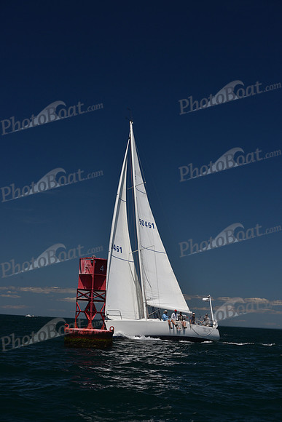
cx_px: 141
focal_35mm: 70
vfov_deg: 28.8
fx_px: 822
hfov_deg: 19.5
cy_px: 211
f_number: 9
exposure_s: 1/800
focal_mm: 70
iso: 250
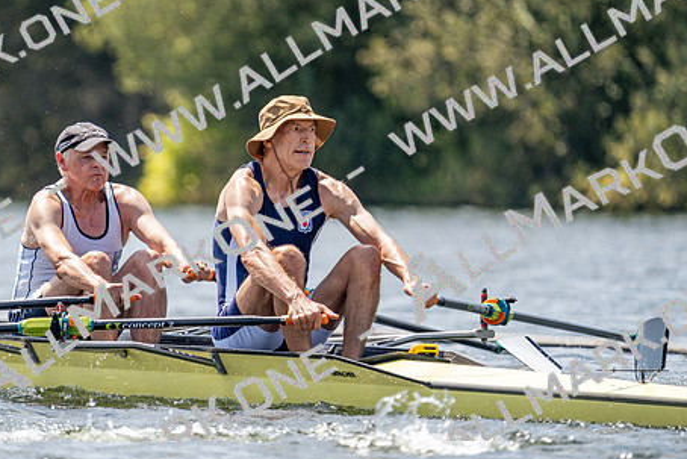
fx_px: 12026
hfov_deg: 3.3
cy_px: 181
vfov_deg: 2.2
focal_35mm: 630
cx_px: 278
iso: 500
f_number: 6.3
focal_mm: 493
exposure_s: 1/2000
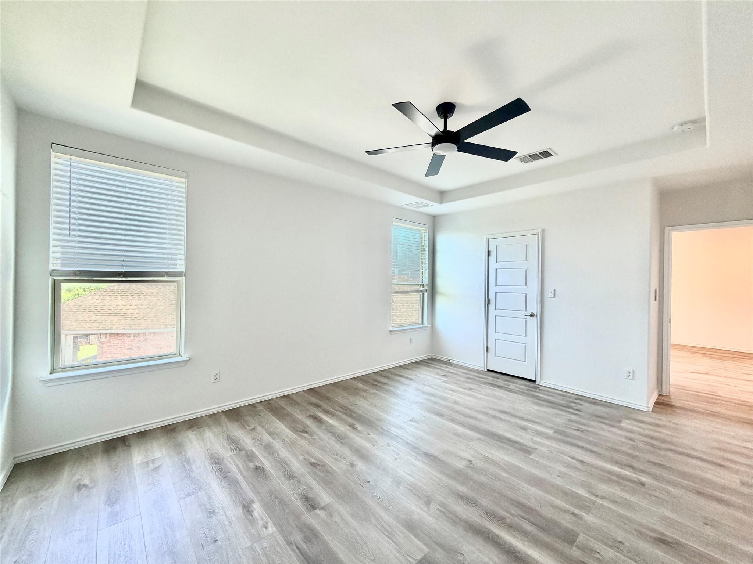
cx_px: 376
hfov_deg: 102.1
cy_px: 282
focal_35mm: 14
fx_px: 305
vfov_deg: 85.7
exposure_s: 1/121
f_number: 2.2
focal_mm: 2.22
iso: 200
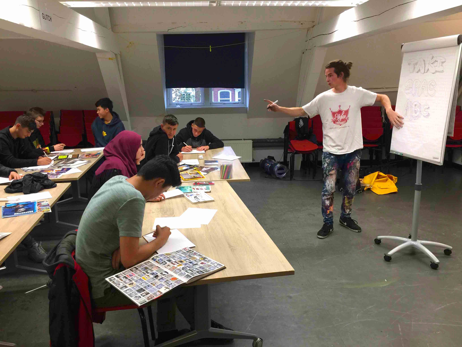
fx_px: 387
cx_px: 231
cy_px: 174
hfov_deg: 61.7
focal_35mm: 29
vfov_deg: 48.2
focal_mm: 4.15
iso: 32
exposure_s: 1/33
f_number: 2.2
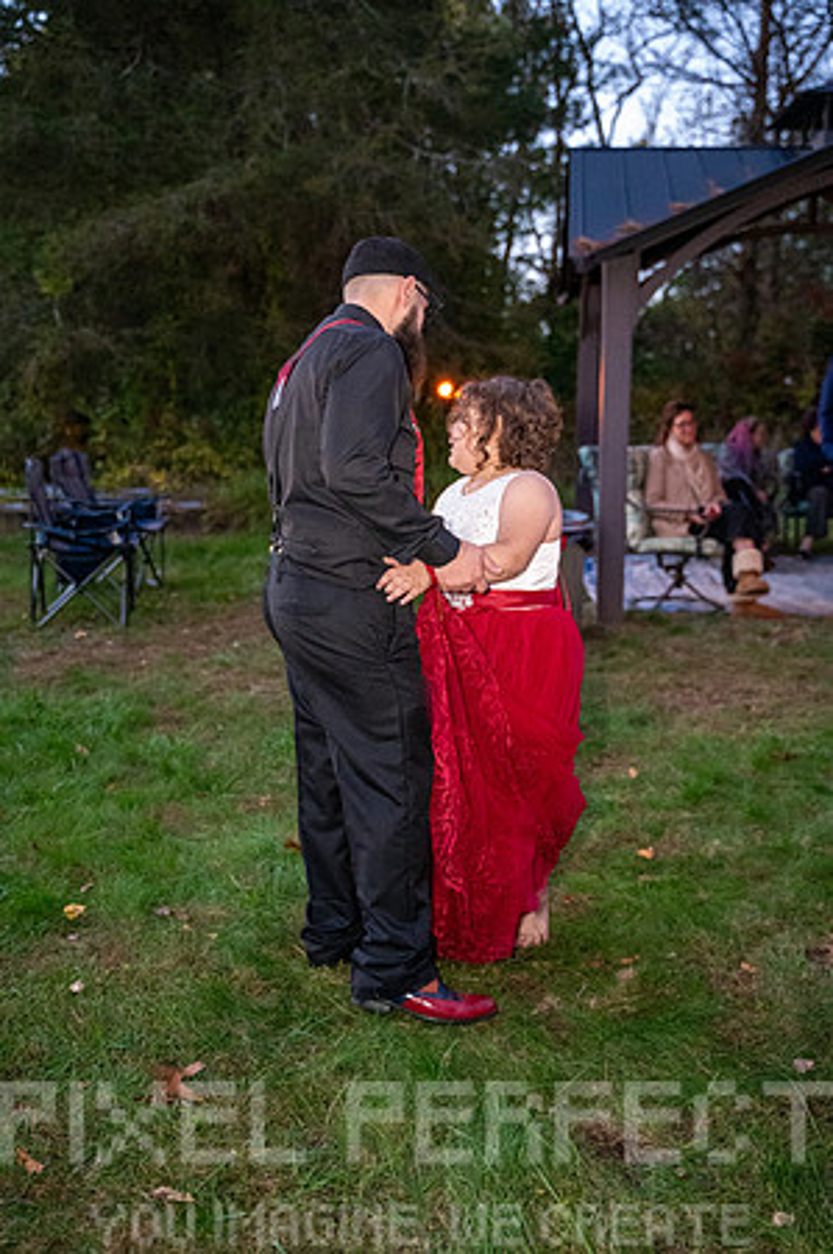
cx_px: 416
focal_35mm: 39
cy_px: 627
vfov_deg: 49.6
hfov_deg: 34.1
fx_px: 1357
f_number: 2.8
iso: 22800
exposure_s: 1/60
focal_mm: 39
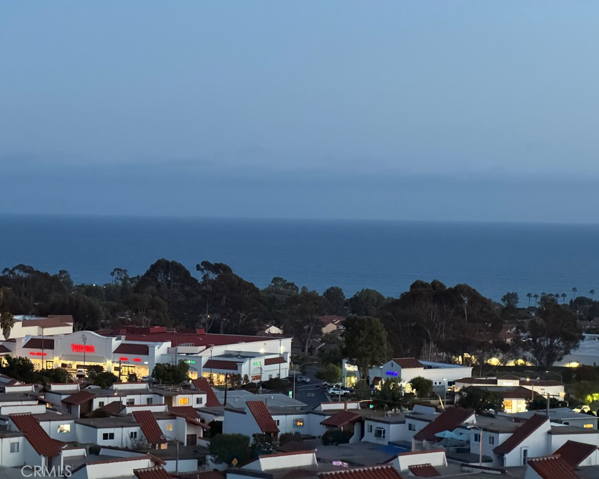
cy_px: 239
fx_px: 1862
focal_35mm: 105
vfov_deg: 14.7
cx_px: 306
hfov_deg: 18.3
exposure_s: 1/30
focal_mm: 16.89
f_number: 2.8
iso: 2000
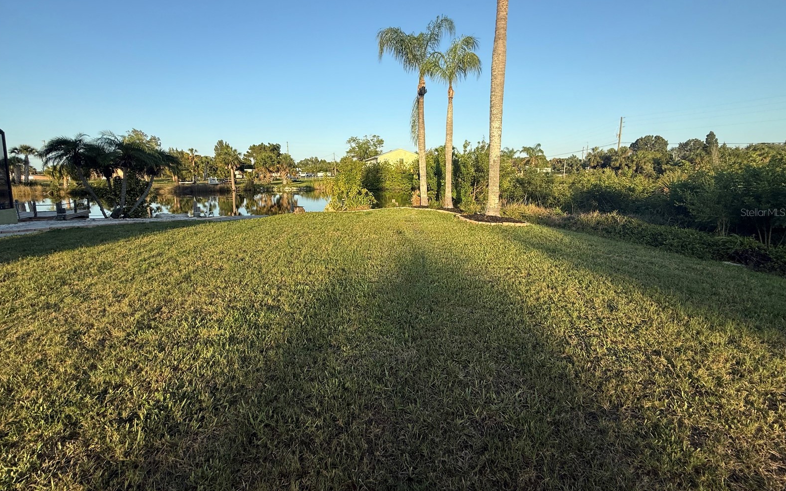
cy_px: 212
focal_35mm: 15
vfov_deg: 74.4
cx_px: 390
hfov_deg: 101.5
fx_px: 321
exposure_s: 1/864
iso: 50
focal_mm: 2.22
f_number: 2.2
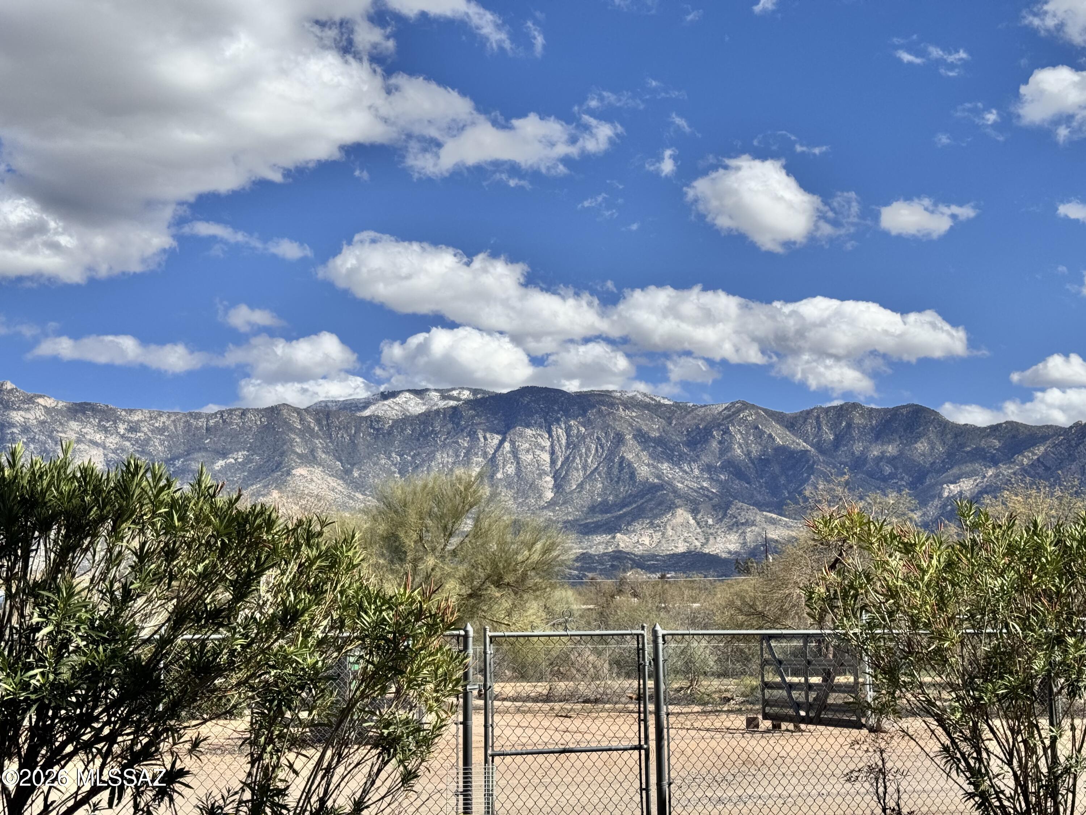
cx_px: 543
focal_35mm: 48
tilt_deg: +8.5
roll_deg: +0.5
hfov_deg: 39.7
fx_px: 1506
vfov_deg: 30.3
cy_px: 408
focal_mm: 6.76
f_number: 1.78
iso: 64
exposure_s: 1/7937
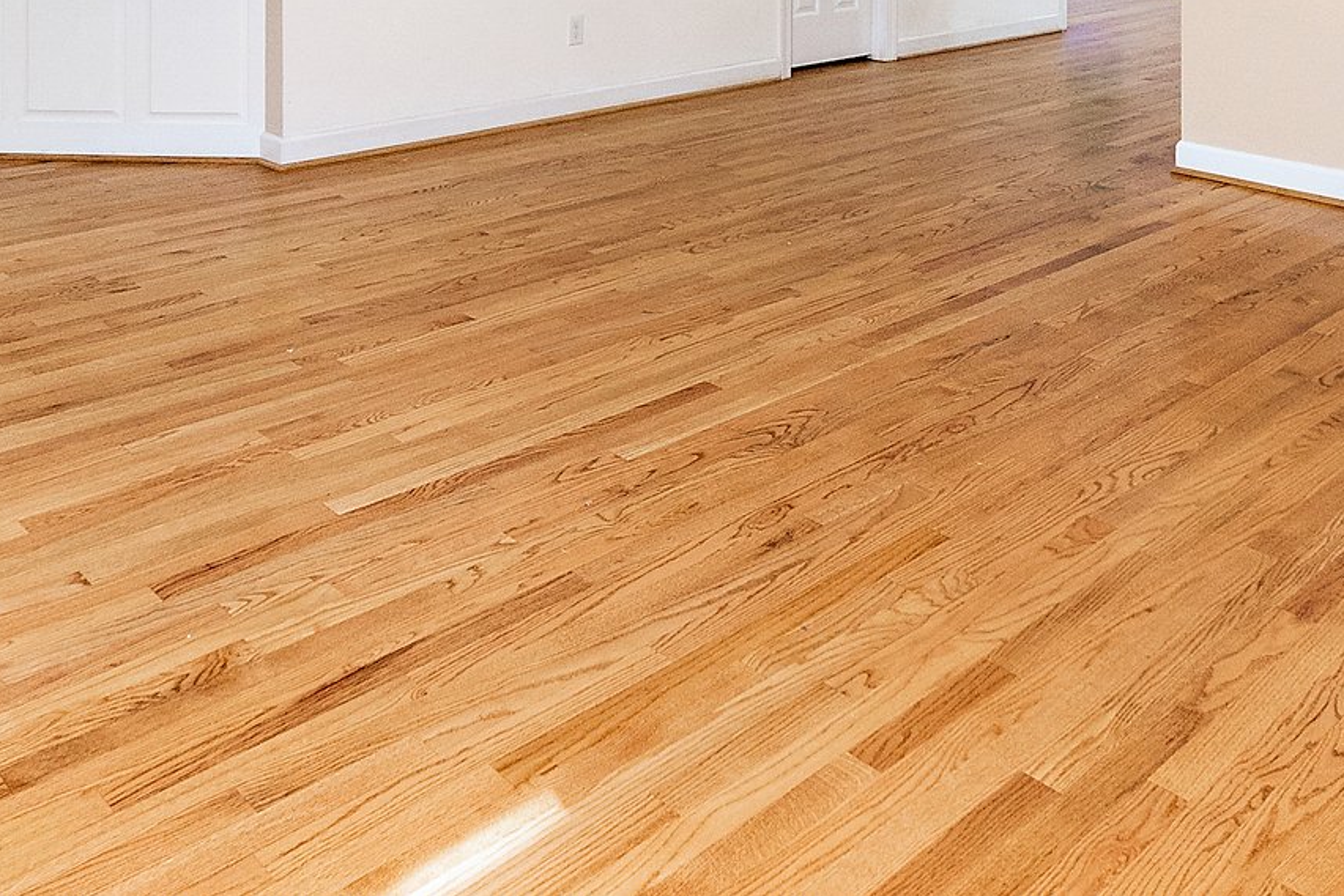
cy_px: -176
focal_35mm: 36
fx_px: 1344
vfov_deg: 31.1
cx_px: 666
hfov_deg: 53.1
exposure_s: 1/50
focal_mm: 10
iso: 500
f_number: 6.3
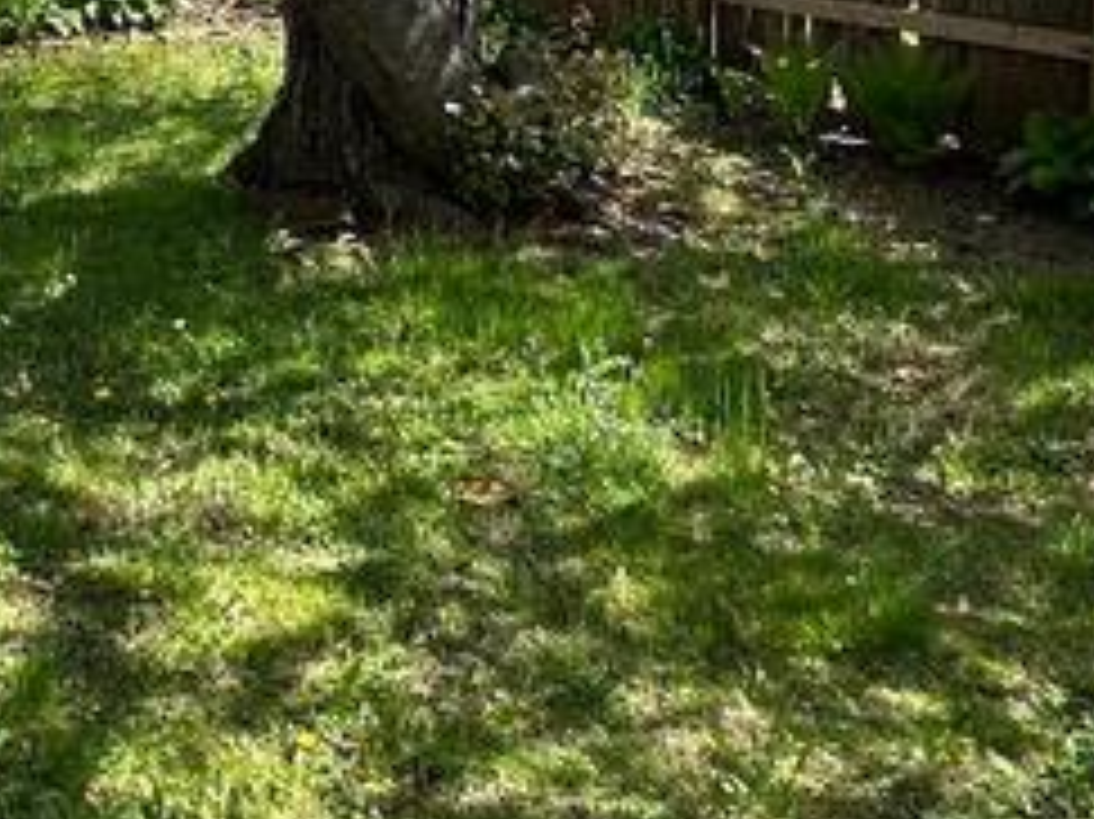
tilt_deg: -5.9
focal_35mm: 59
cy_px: -27
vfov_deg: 23.6
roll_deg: +1.3
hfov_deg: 31.9
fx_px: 1864
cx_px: 225
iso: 40
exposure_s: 1/461
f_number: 2.2
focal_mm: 2.22
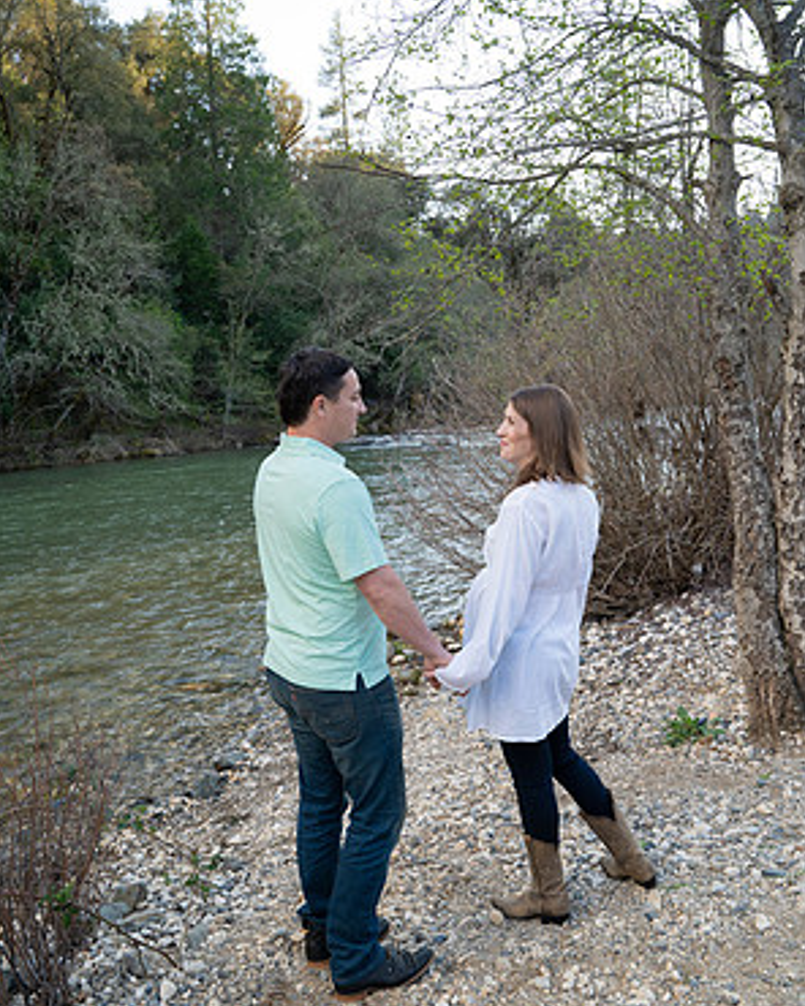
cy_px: 484
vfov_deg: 55.6
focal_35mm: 32
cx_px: 400
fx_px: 953
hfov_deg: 45.8
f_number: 6.3
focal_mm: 28
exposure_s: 1/125
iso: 500
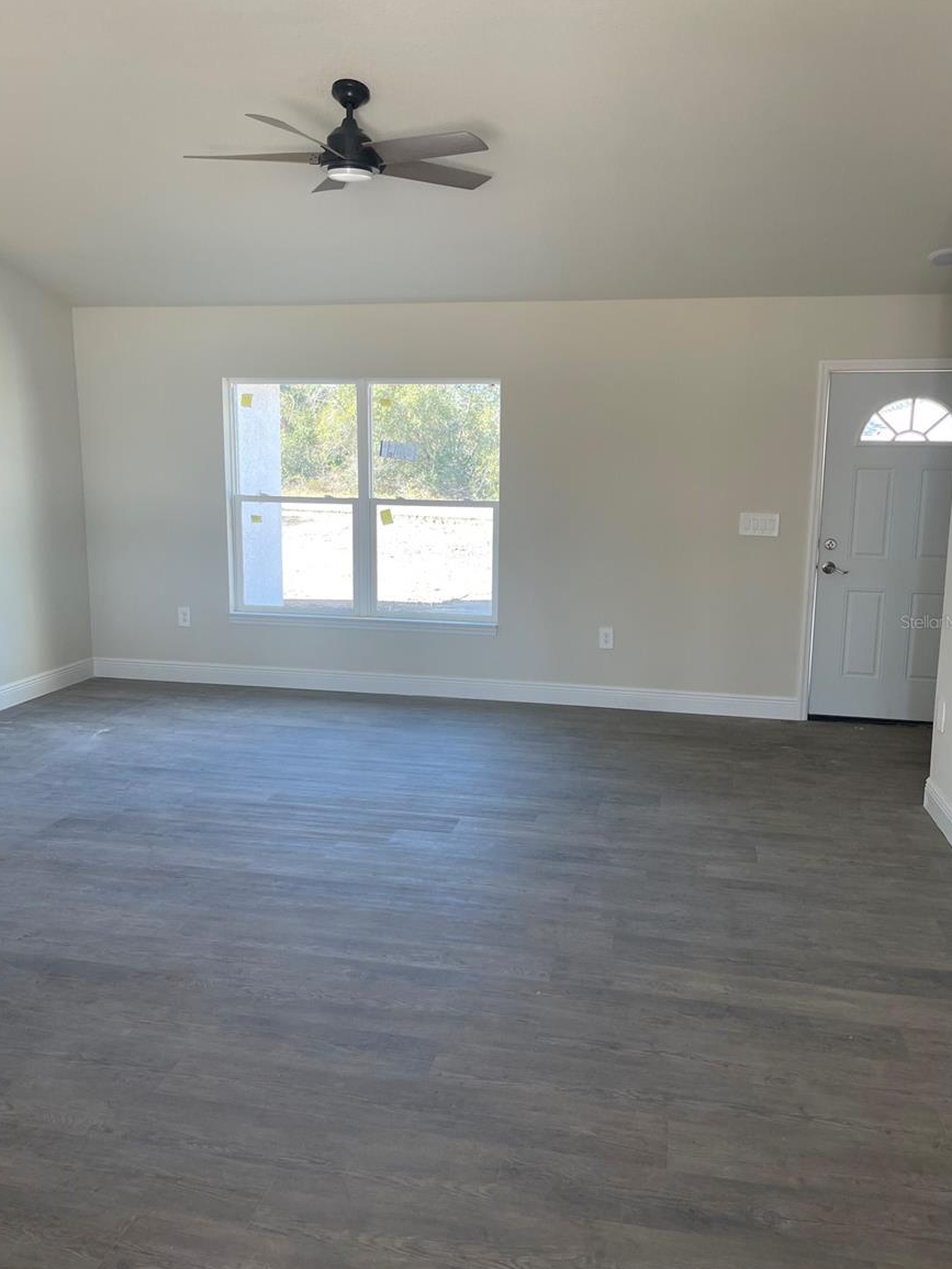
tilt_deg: -8.1
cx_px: 484
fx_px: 990
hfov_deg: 51.4
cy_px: 621
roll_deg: -1.2
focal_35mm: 27
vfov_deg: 65.3
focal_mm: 5.1
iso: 64
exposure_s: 1/121
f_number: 1.6
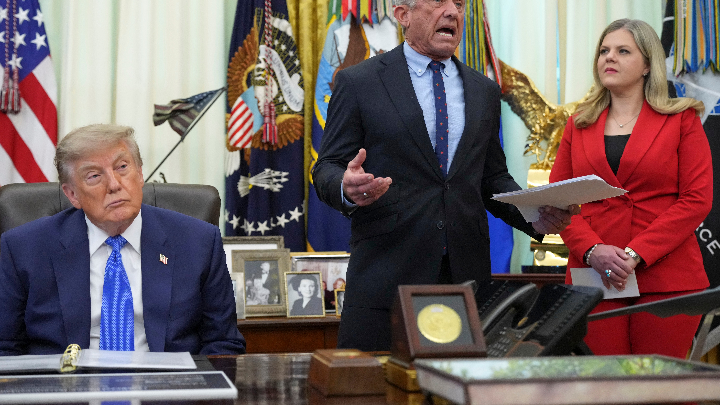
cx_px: 359
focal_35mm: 57
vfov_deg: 21.1
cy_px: 178
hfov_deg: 36.6
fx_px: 1088
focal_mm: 54
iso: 5000
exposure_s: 1/320
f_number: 3.2
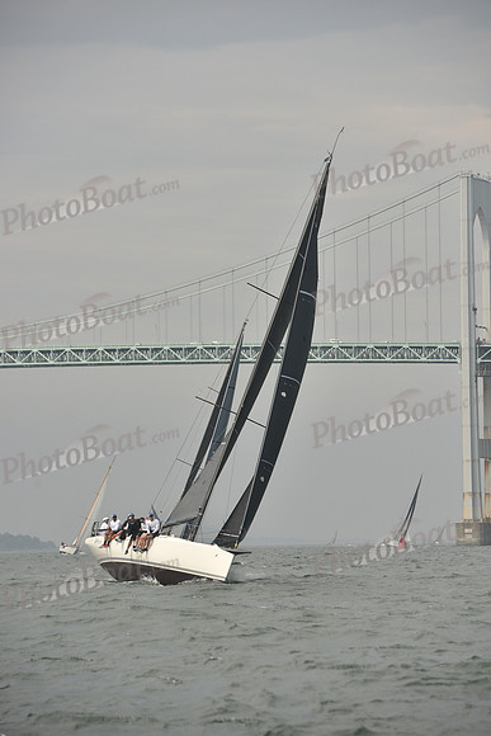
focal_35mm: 170
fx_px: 3476
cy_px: 368
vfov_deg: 12.1
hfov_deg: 8.1
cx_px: 246
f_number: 6.3
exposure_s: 1/640
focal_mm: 170
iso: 250
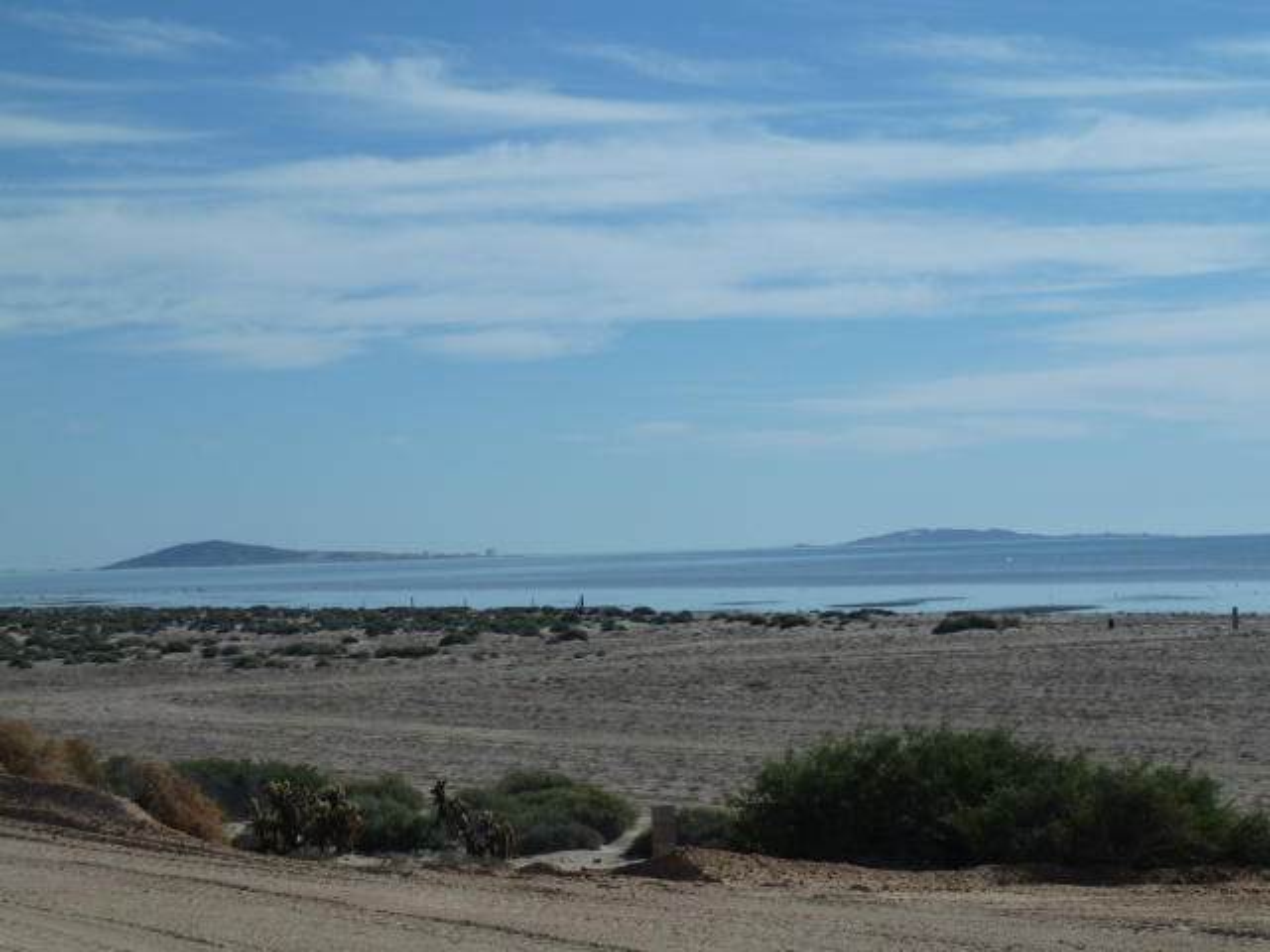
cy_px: 476
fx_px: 3045
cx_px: 635
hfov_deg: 23.6
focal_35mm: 83
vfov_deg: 17.8
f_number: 5.6
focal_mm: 13.7
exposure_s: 1/800
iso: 80
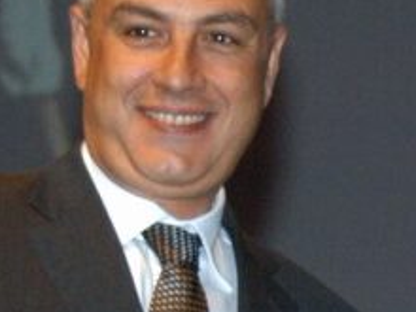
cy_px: 139
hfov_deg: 12.0
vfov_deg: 9.0
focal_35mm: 165
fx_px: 1983
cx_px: 120
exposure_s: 1/60
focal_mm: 52
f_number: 7.1
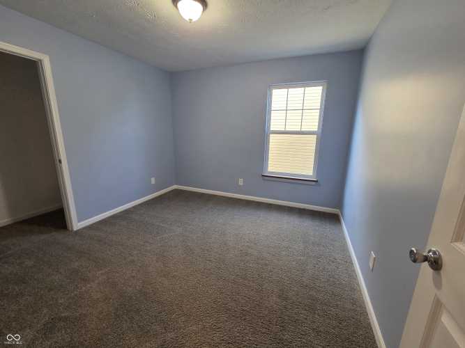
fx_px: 175
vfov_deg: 89.9
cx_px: 232
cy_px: 174
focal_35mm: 13
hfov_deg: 106.2
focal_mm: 2.2
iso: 200
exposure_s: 1/60
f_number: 2.2
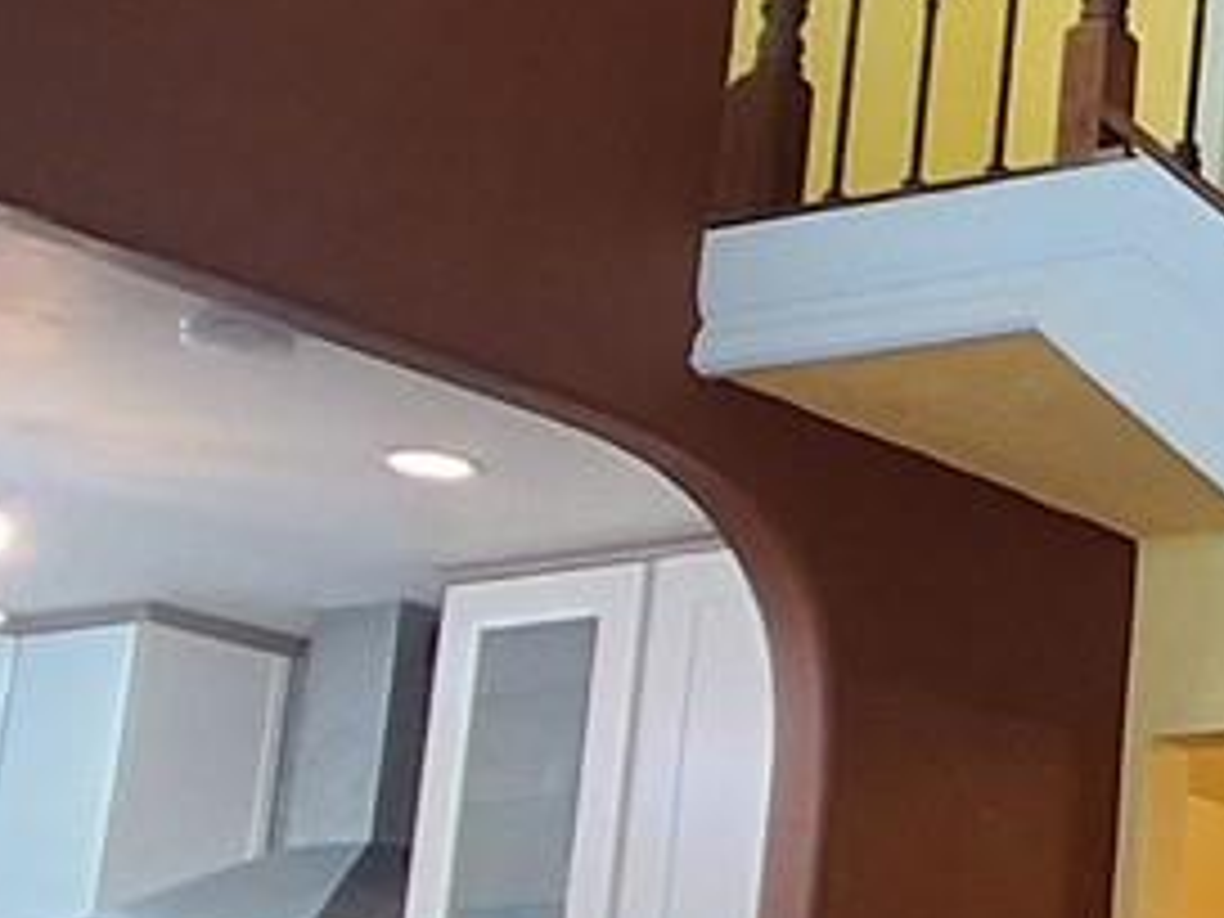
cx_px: 2268
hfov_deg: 16.9
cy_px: 657
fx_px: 3324
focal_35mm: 94
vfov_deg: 15.7
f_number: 2.2
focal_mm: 1.64
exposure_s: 1/40
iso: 125
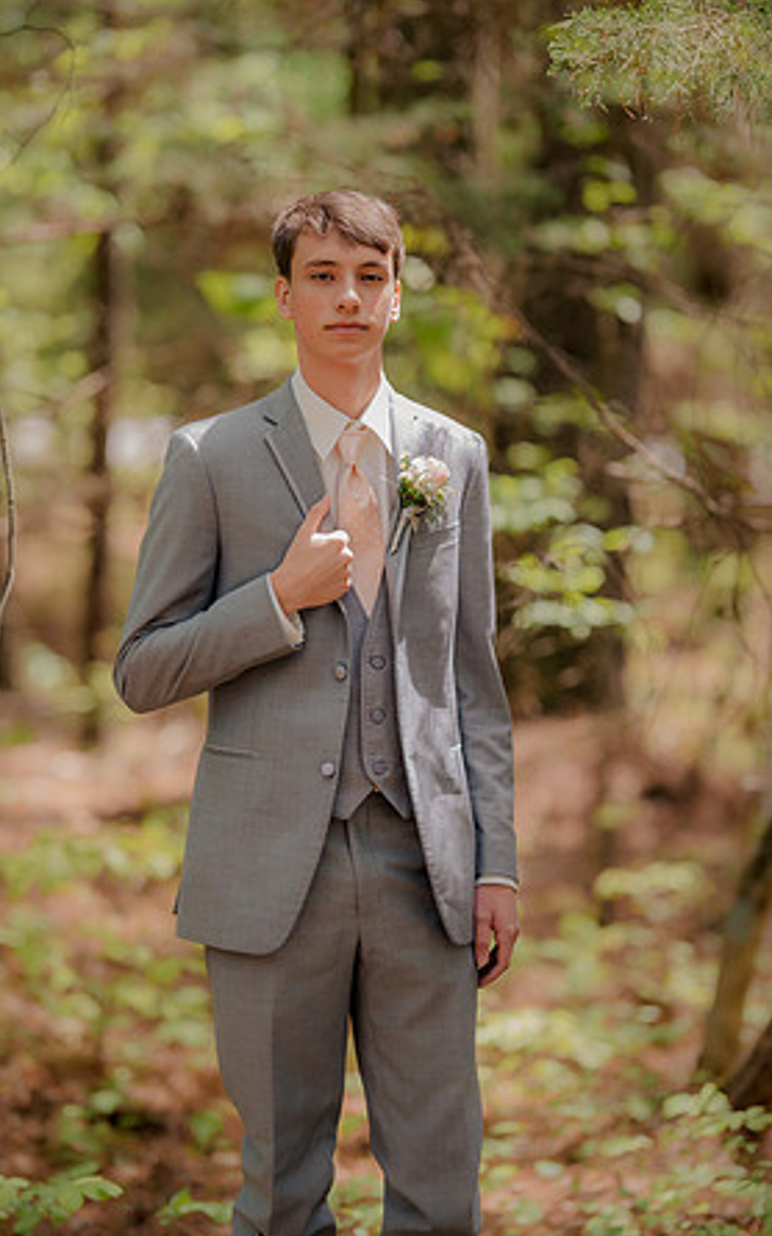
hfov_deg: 12.1
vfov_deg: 19.3
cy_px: 617
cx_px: 371
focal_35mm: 108
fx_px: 3637
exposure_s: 1/500
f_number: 1.6
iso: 125
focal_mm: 105
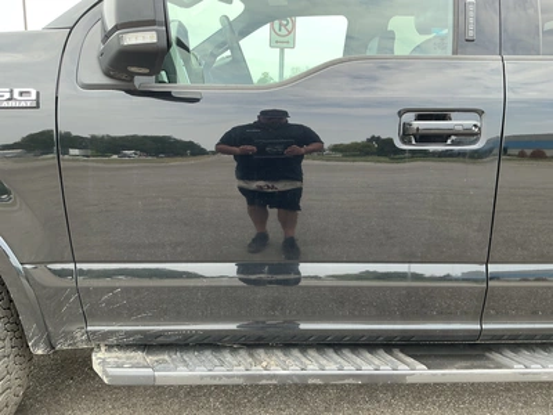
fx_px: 447
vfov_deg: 49.7
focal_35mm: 28
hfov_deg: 63.4
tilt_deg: -11.5
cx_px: 276
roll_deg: -1.6
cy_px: 208
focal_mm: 3
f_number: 1.8
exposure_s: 1/122
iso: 25
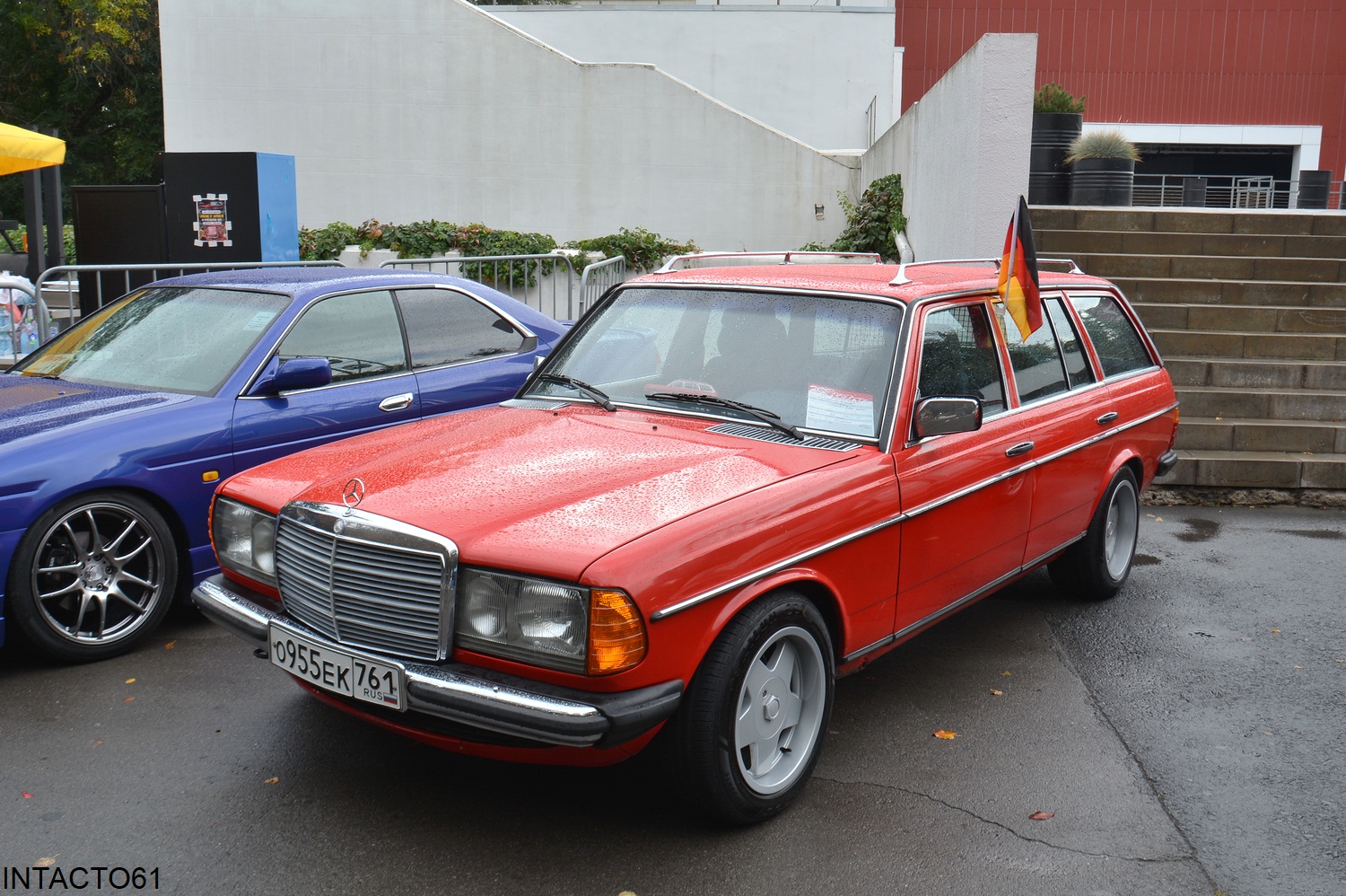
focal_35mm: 33
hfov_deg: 57.3
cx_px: 673
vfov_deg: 39.9
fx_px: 1233
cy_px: 448
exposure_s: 1/200
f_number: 7.1
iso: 200
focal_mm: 22
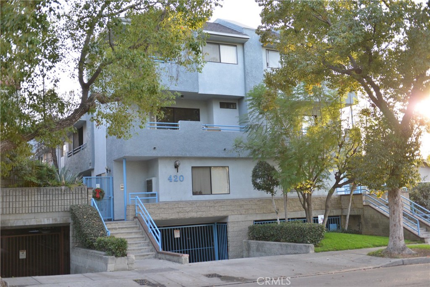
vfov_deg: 33.4
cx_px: 215
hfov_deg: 48.5
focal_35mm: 40
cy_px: 144
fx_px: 478
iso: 2500
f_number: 2.8
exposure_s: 1/2000
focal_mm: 40
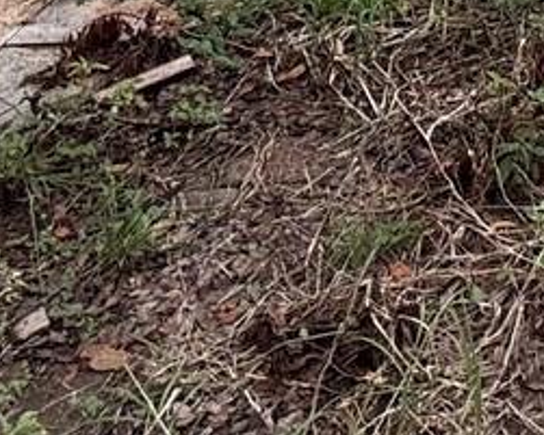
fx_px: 1401
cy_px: -686
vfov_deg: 12.6
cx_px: 826
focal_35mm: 87
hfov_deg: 19.1
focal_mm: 2.22
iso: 64
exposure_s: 1/323
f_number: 2.2
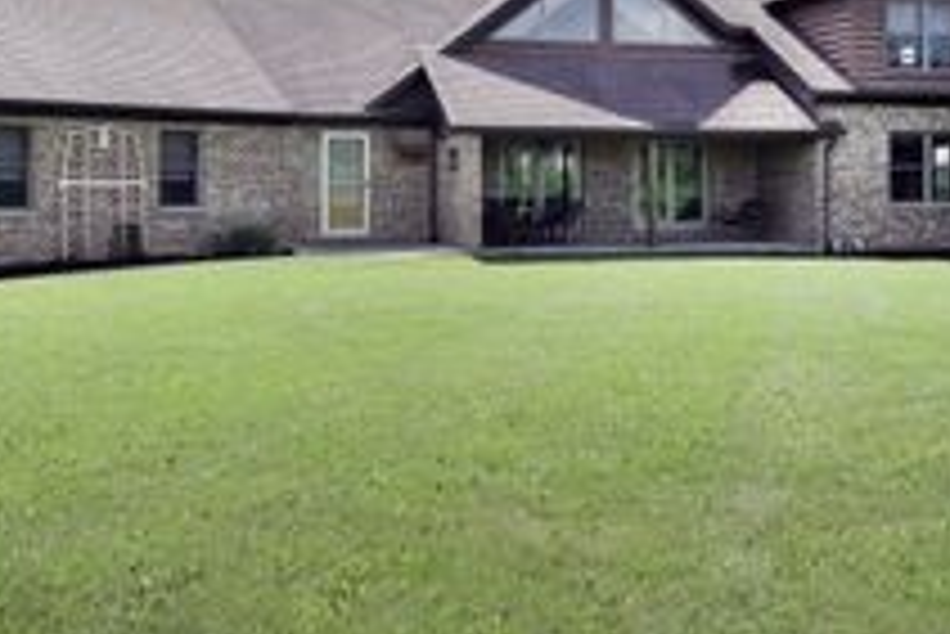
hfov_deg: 40.3
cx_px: 504
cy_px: 25
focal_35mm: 49
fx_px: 1294
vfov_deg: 26.3
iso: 200
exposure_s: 1/250
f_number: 11
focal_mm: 24
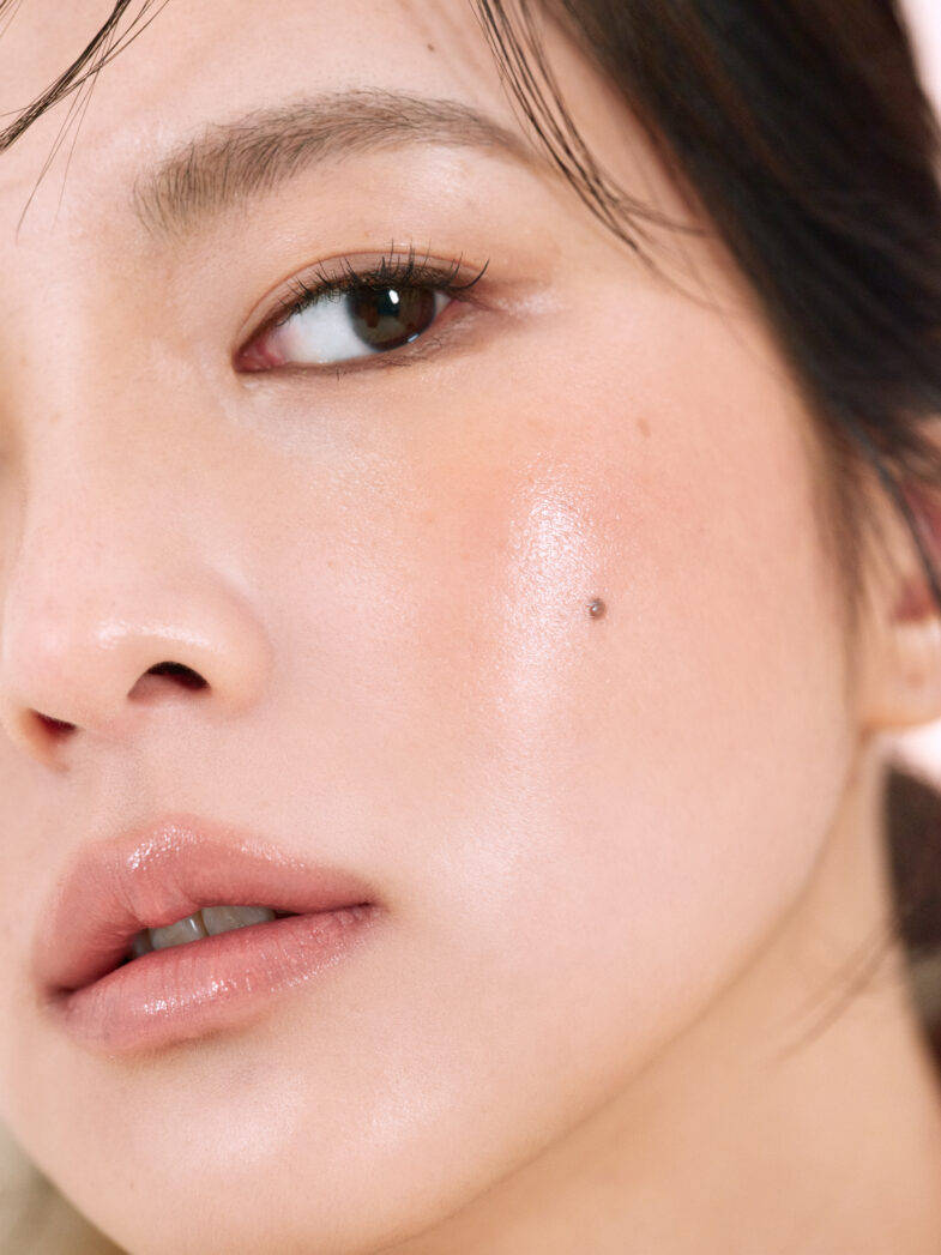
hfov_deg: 15.6
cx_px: 470
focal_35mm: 95
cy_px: 628
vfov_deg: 20.7
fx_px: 3444
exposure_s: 1/160
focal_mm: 120
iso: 3200
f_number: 7.1
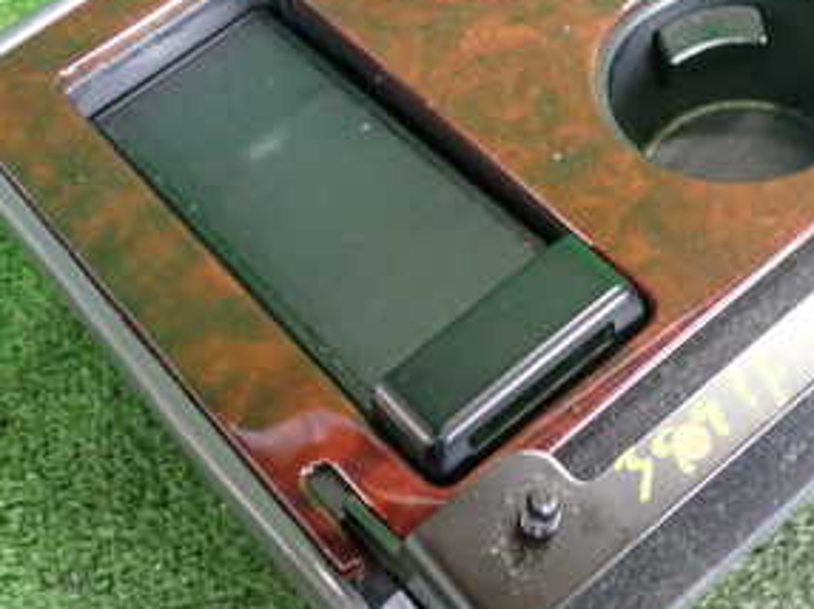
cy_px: 211
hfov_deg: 30.6
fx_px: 1480
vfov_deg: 23.2
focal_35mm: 63
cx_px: 512
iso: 640
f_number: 2.3
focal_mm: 5.4
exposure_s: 1/40
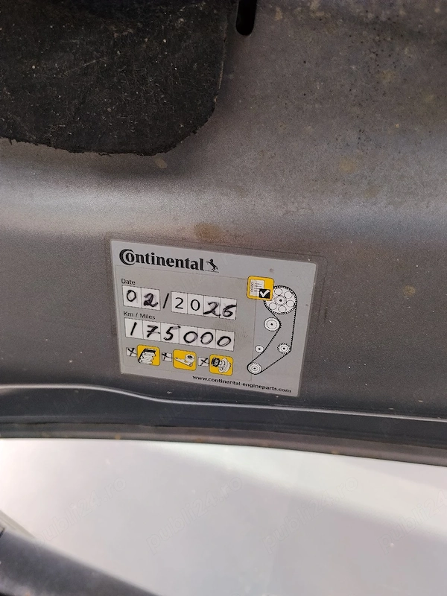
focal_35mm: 29
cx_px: 224
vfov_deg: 61.7
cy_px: 298
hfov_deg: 48.2
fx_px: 499
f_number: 1.8
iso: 64
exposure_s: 1/100
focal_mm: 4.22
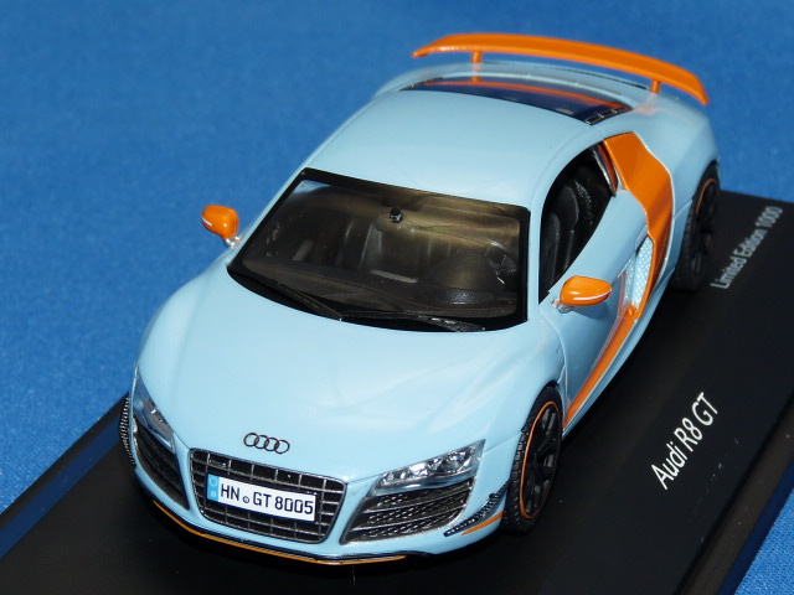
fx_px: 2730
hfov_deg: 16.6
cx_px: 397
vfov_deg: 12.5
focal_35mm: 119
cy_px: 298
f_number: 4
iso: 100
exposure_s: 1/40
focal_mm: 11.9
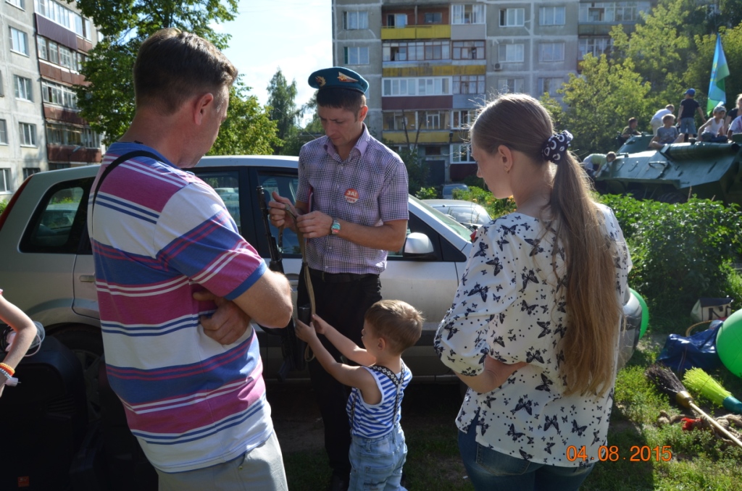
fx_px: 555
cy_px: 246
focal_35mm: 27
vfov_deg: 47.7
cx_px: 371
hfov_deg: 67.5
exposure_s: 1/250
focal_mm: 18
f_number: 8
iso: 140
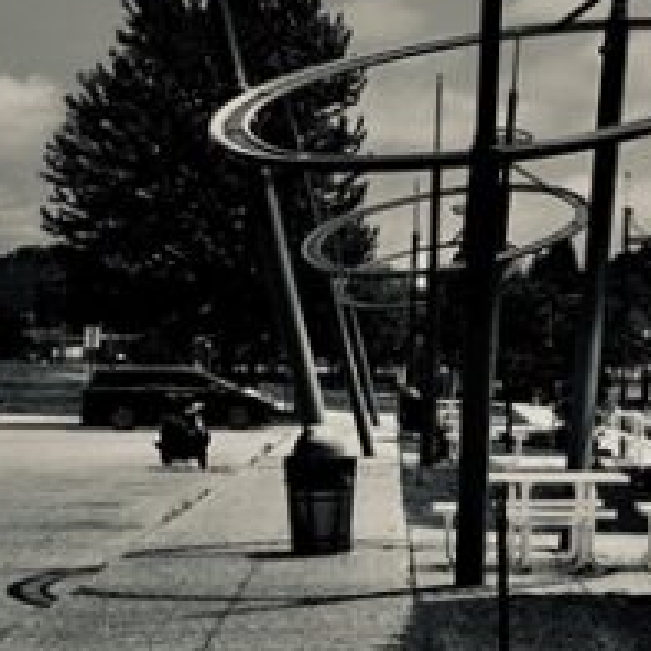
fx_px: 2638
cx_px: 899
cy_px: 30
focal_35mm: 124
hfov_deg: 13.4
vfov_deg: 13.9
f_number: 10
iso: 100
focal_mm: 32
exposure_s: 1/250
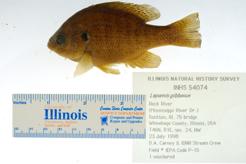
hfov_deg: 31.9
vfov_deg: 21.6
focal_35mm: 63
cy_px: 85
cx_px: 128
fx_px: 431
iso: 100
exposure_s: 1/160
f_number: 10
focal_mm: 60
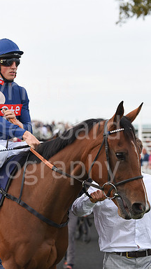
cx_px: 31
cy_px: 134
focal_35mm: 174
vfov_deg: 12.4
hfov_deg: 7.0
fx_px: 1239
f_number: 4.5
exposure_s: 1/1000
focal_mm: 110
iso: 640
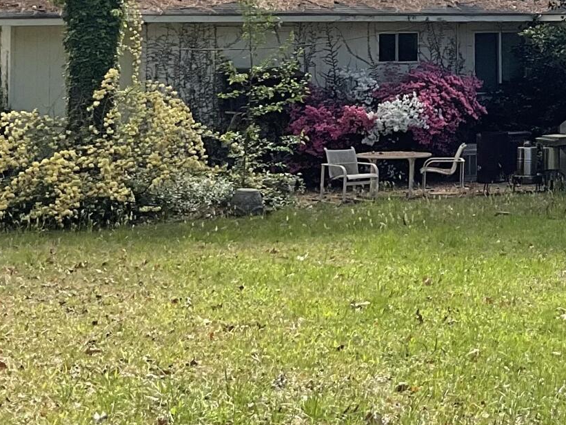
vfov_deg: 13.5
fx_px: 1733
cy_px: -119
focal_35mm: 106
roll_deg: +0.7
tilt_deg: +4.9
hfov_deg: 17.6
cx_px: 684
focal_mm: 3
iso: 16
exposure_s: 1/491
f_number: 1.8
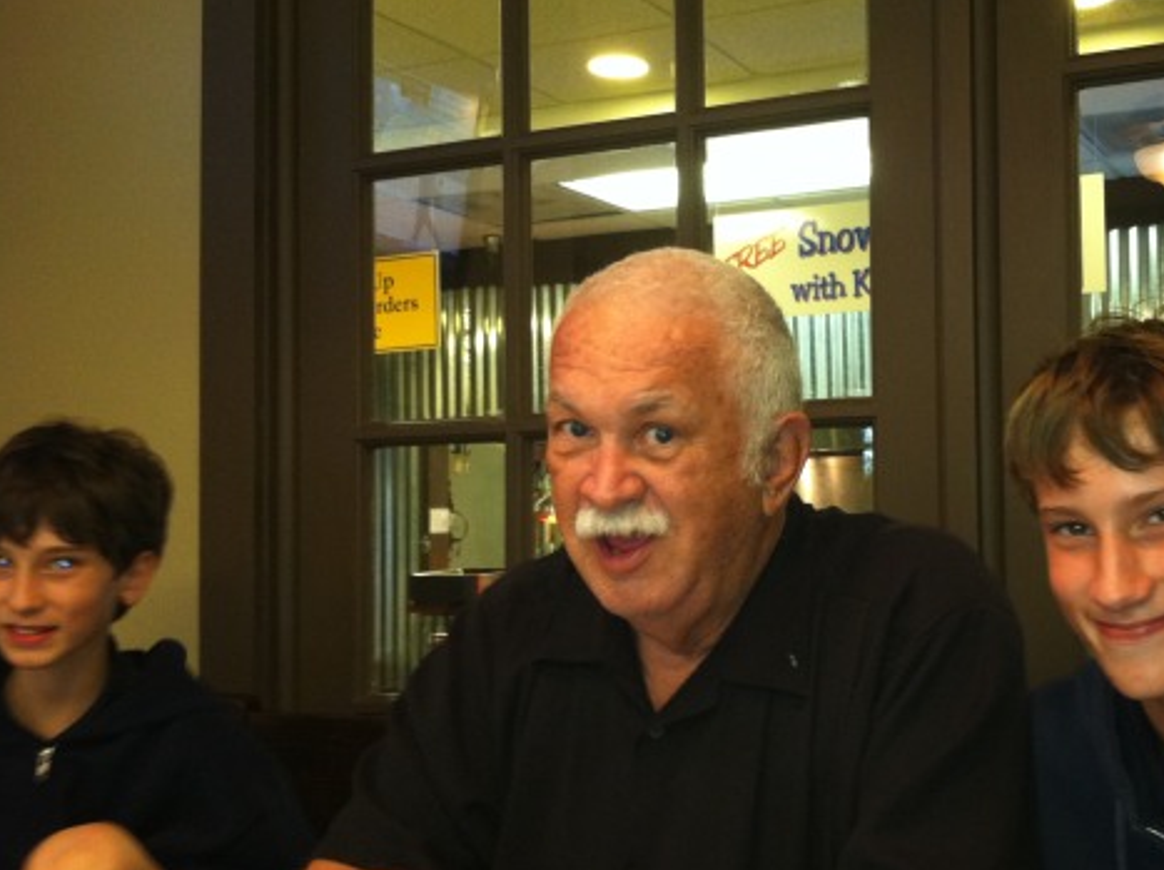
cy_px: 474
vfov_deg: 30.2
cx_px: 790
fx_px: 1612
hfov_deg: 39.2
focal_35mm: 48
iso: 160
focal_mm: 3.85
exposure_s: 1/15
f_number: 2.8
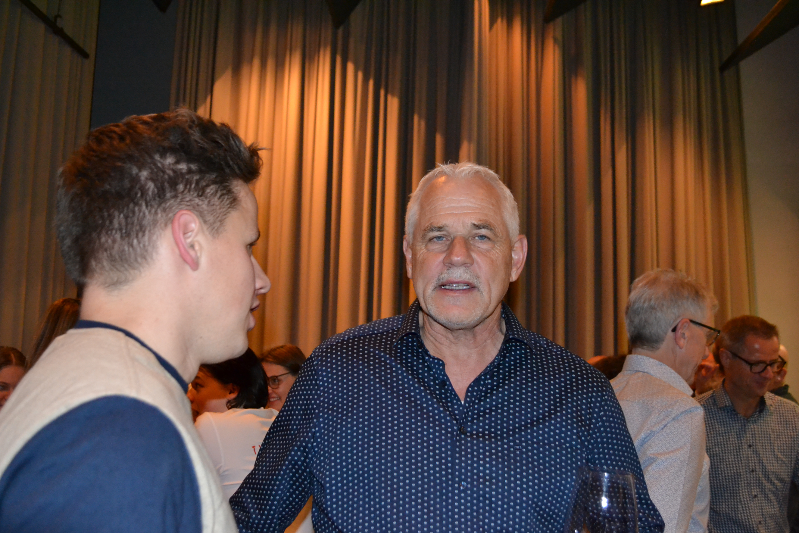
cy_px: 266
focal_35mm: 36
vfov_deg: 36.9
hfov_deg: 53.1
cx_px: 400
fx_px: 799
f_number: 4
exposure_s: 1/60
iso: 3200
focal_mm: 24
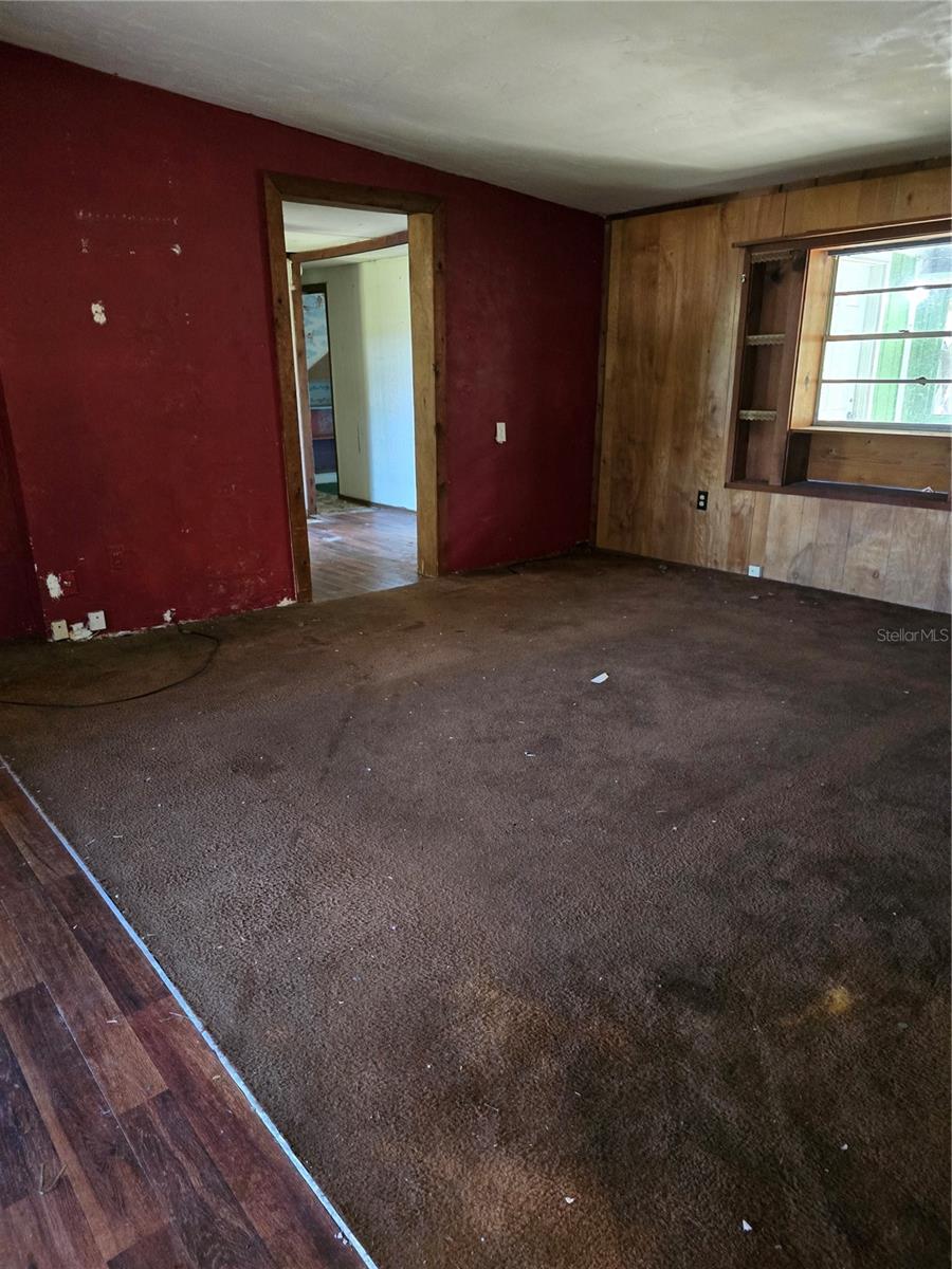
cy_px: 634
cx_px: 476
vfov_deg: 73.9
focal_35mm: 23
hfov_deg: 58.9
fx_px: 843
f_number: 1.7
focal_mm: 6.3
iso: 1600
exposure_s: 1/40
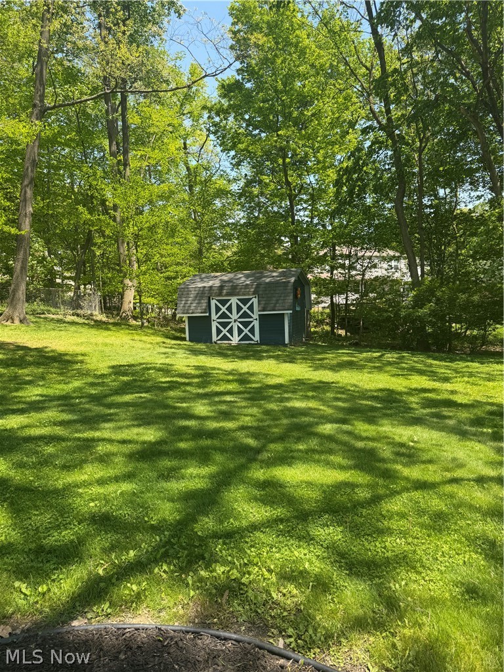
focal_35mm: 24
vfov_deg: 71.6
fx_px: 466
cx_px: 252
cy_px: 336
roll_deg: +3.1
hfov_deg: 56.8
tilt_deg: -5.3
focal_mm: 6.76
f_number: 1.78
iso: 80
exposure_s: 1/1139
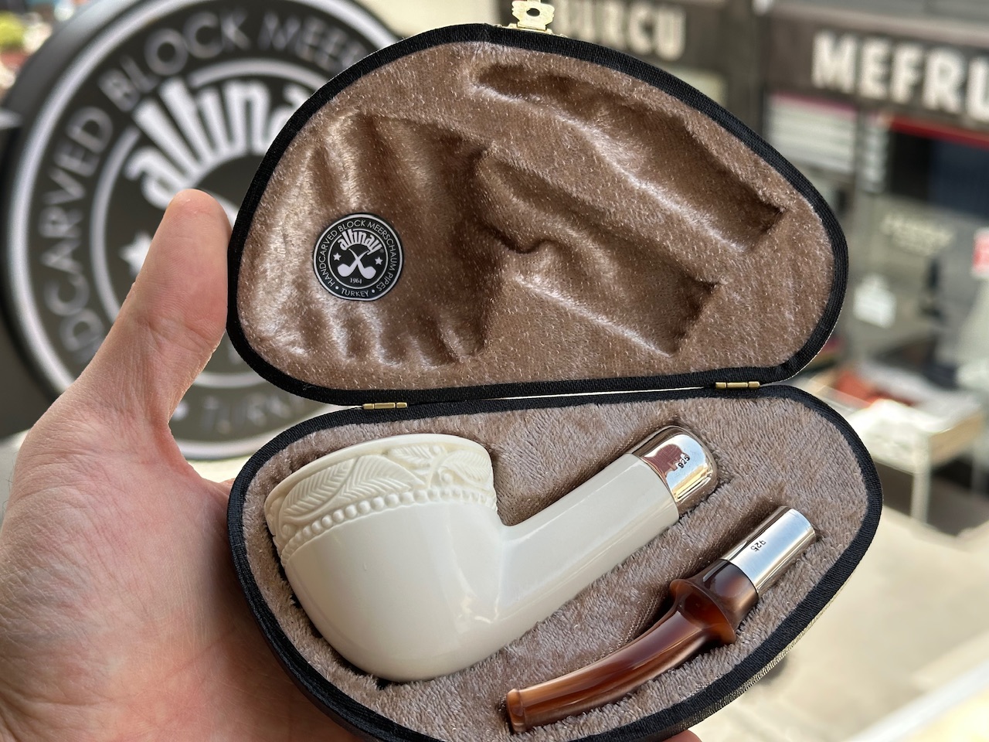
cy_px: 371
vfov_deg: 30.3
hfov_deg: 39.7
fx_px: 1371
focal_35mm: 48
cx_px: 494
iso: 64
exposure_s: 1/642
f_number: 1.78
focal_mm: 6.86
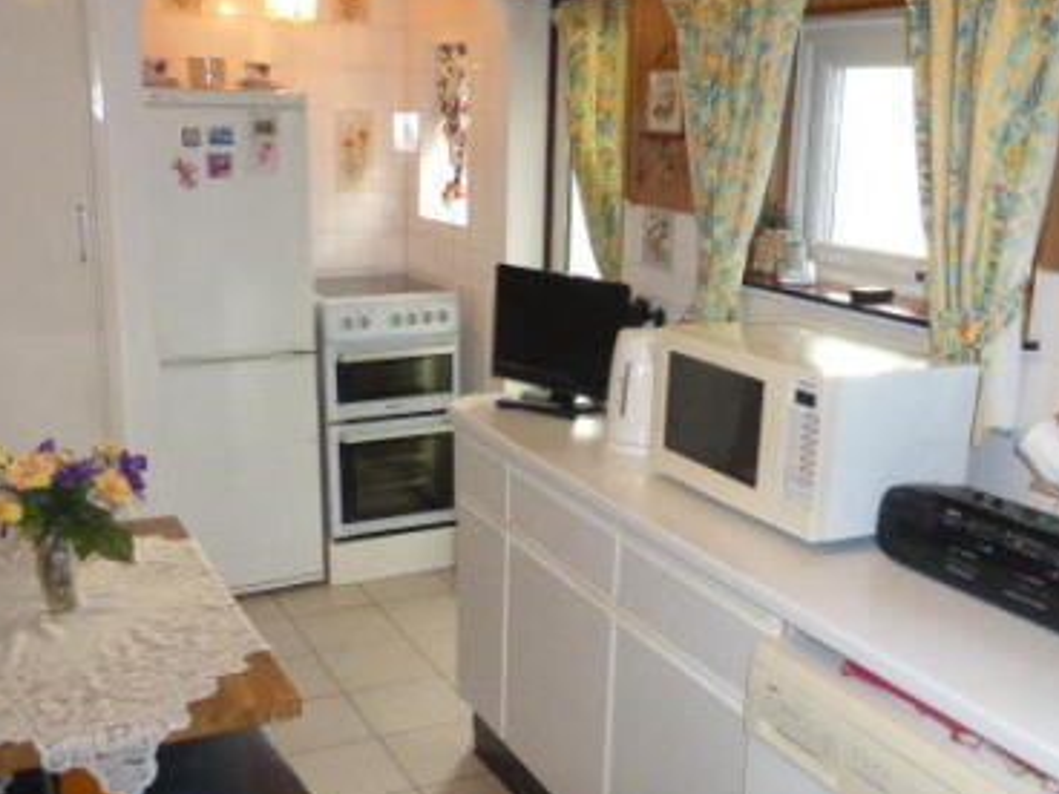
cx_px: 580
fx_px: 1163
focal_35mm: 38
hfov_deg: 48.9
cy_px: 453
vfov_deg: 37.6
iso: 500
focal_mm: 4.3
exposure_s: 1/60
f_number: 3.3
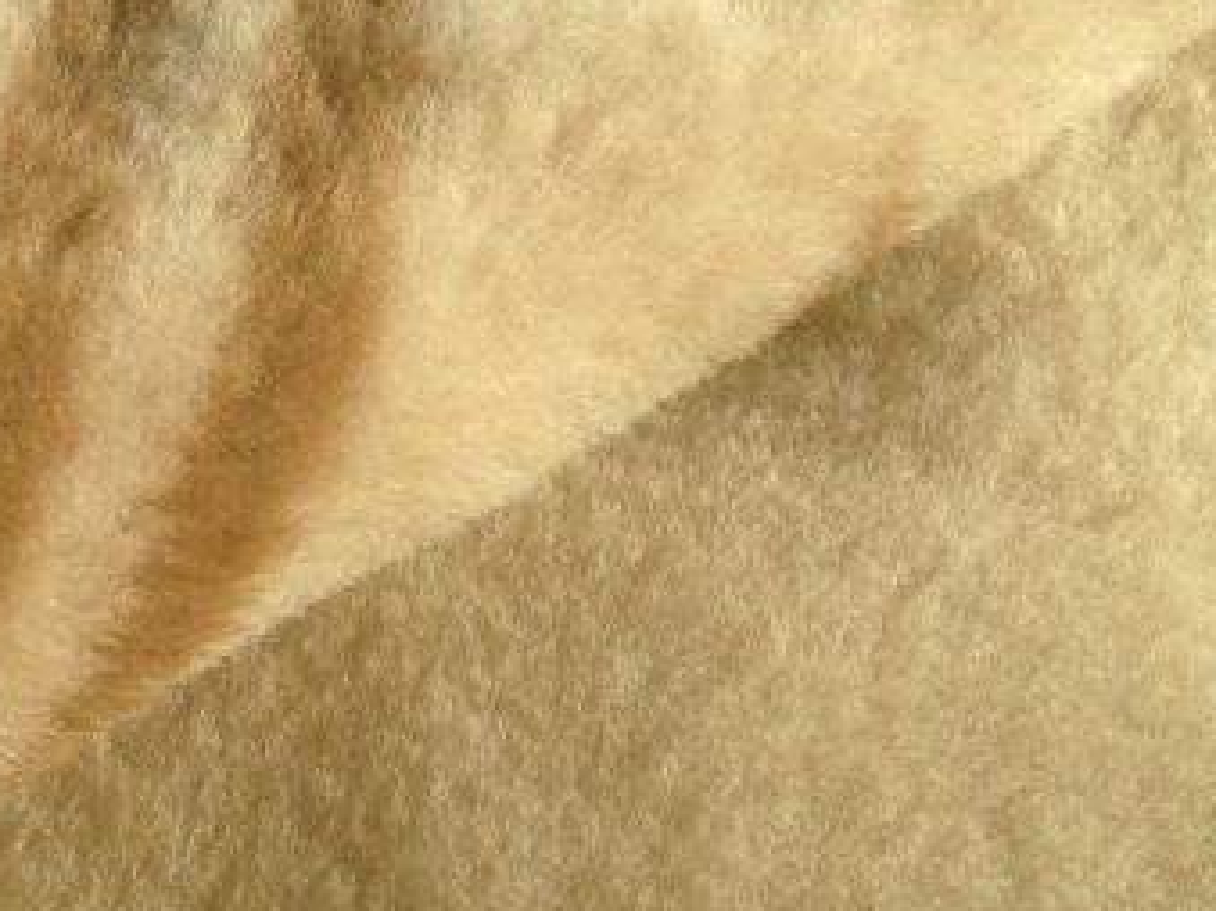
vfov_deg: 21.1
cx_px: 145
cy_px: 230
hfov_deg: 27.3
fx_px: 2423
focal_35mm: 69
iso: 50
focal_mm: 4.13
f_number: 2.4
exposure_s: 1/1085
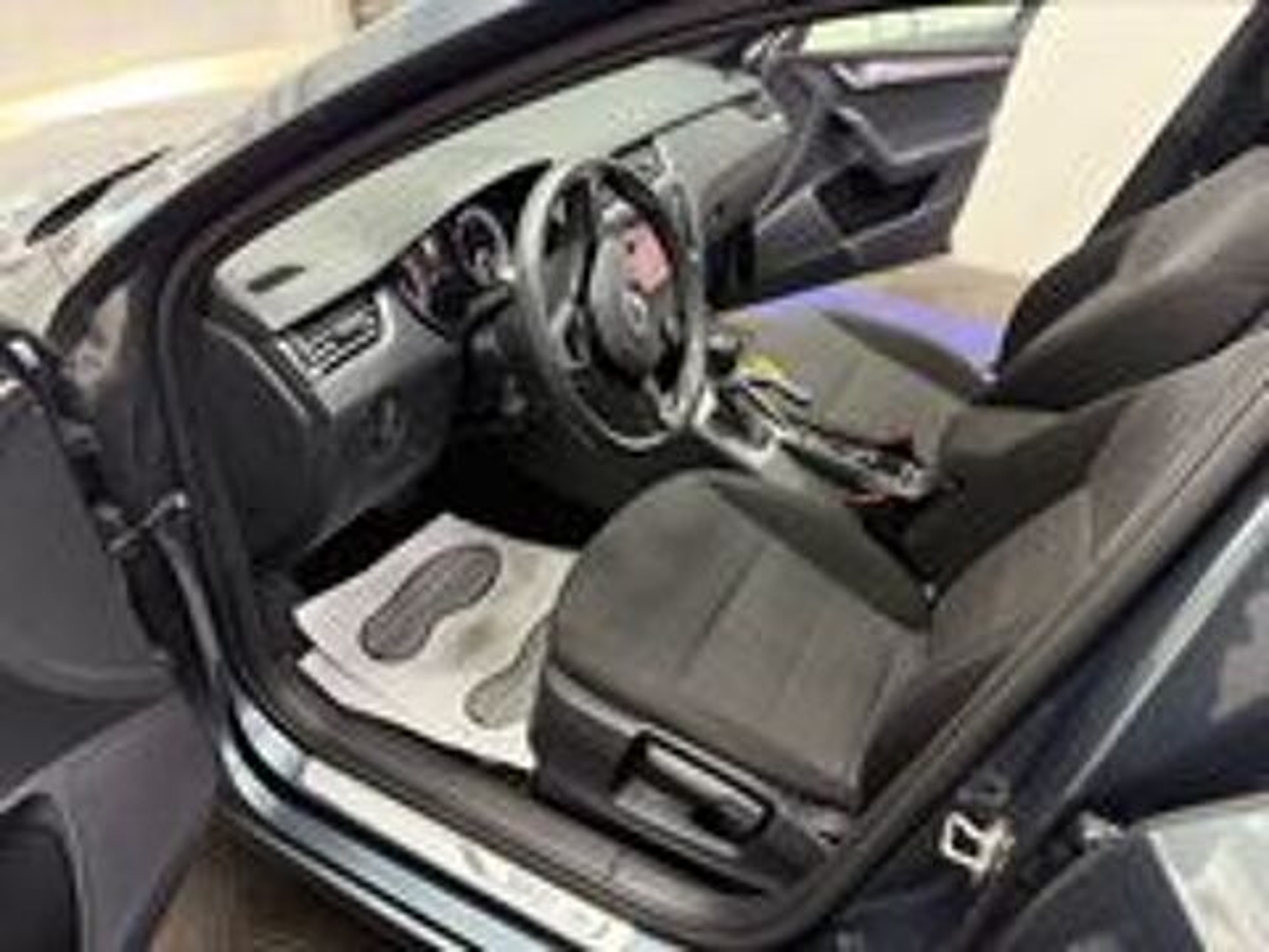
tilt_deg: -35.3
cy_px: 476
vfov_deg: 56.8
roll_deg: -3.4
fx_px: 880
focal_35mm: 24
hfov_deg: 71.6
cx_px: 634
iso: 500
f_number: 1.78
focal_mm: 6.76
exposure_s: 1/50
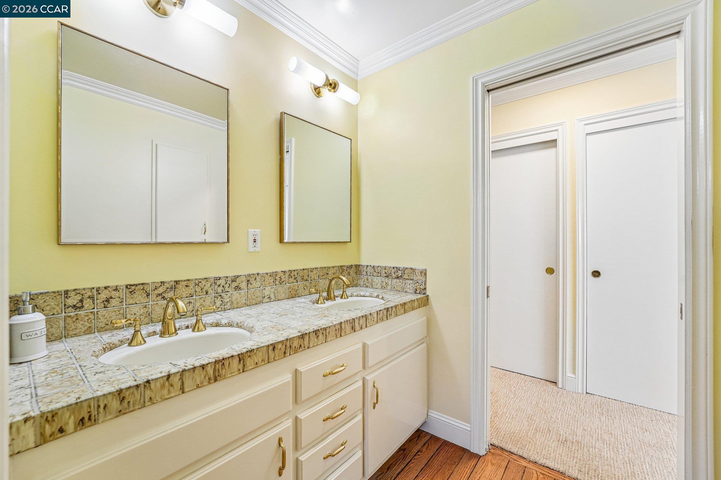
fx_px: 280
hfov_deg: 104.3
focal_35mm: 14
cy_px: 240
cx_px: 360
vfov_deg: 81.2
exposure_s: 1/30
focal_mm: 14
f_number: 8
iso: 800
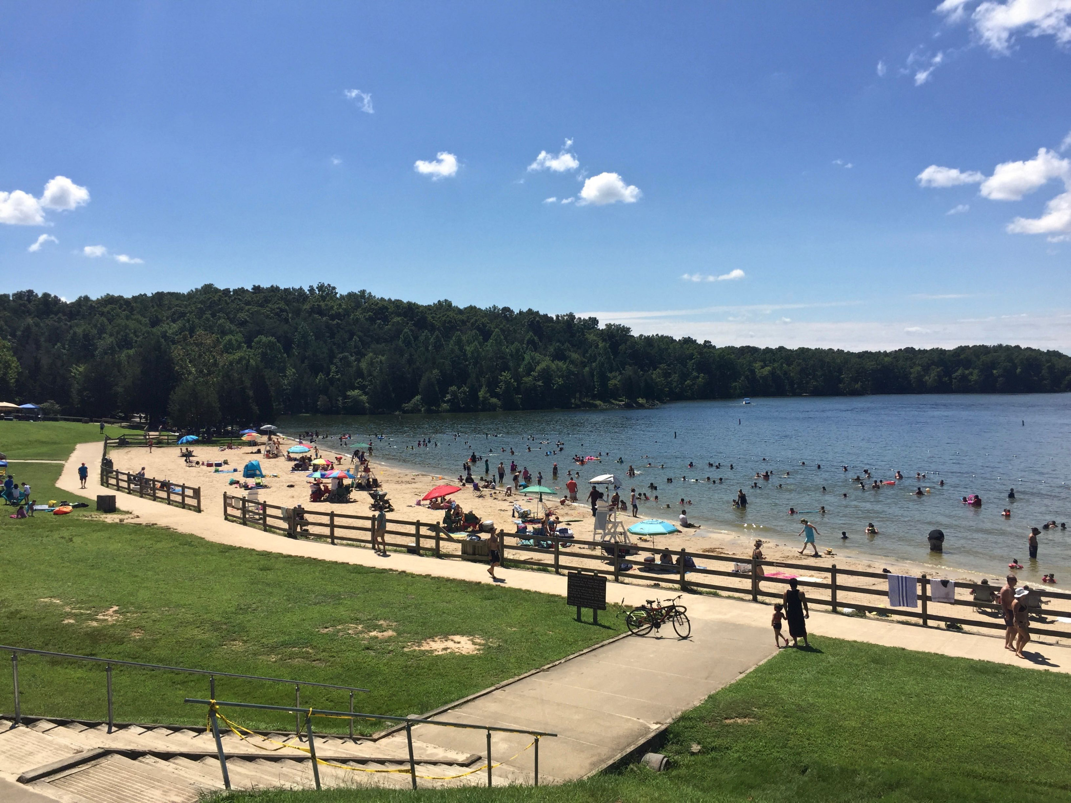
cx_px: 536
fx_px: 897
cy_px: 402
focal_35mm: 29
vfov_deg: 48.2
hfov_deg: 61.7
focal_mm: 4.15
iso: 32
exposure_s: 1/2825
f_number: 2.2
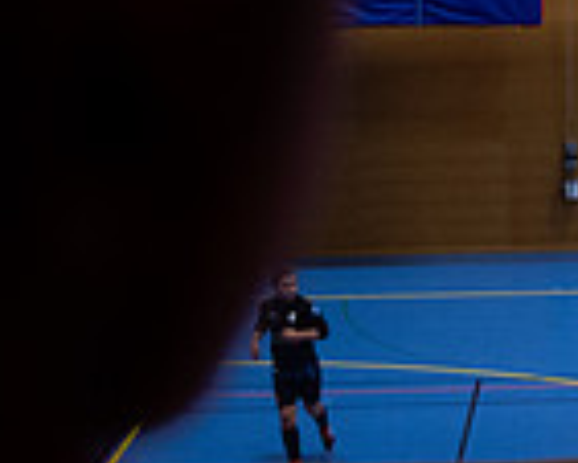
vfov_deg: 10.5
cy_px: 82
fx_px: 2516
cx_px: 1013
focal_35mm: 147
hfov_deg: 12.1
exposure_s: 1/400
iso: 2800
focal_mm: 38
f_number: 3.5
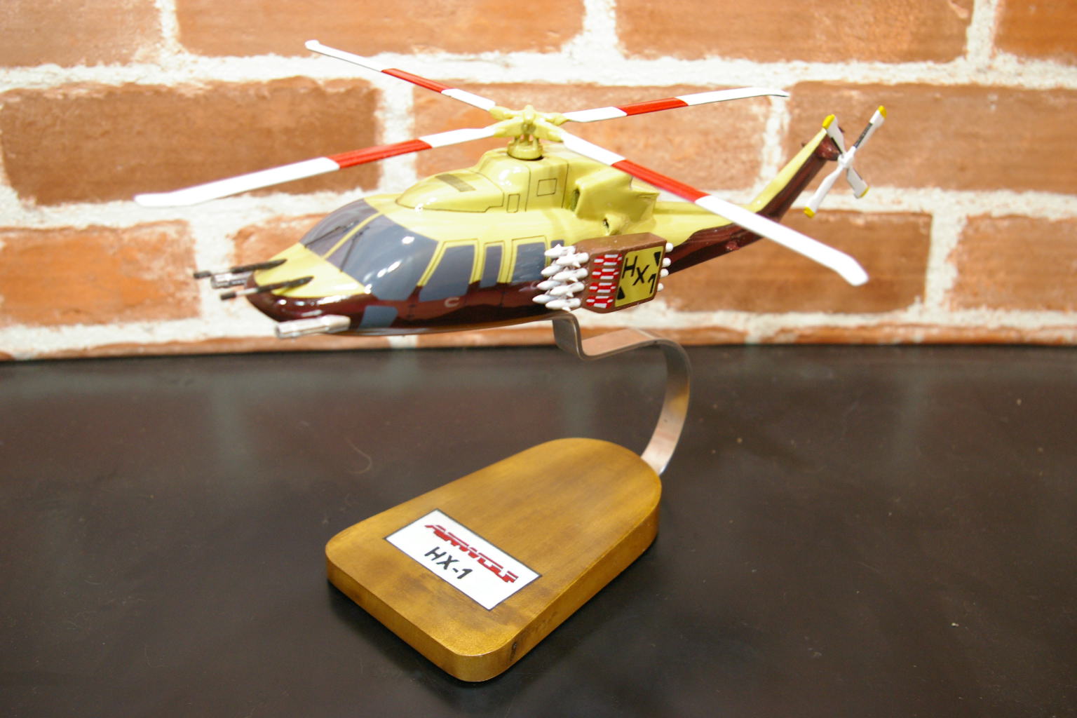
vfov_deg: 31.9
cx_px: 538
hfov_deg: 46.4
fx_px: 1256
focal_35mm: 42
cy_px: 359
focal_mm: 28
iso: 800
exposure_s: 1/15
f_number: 5.6
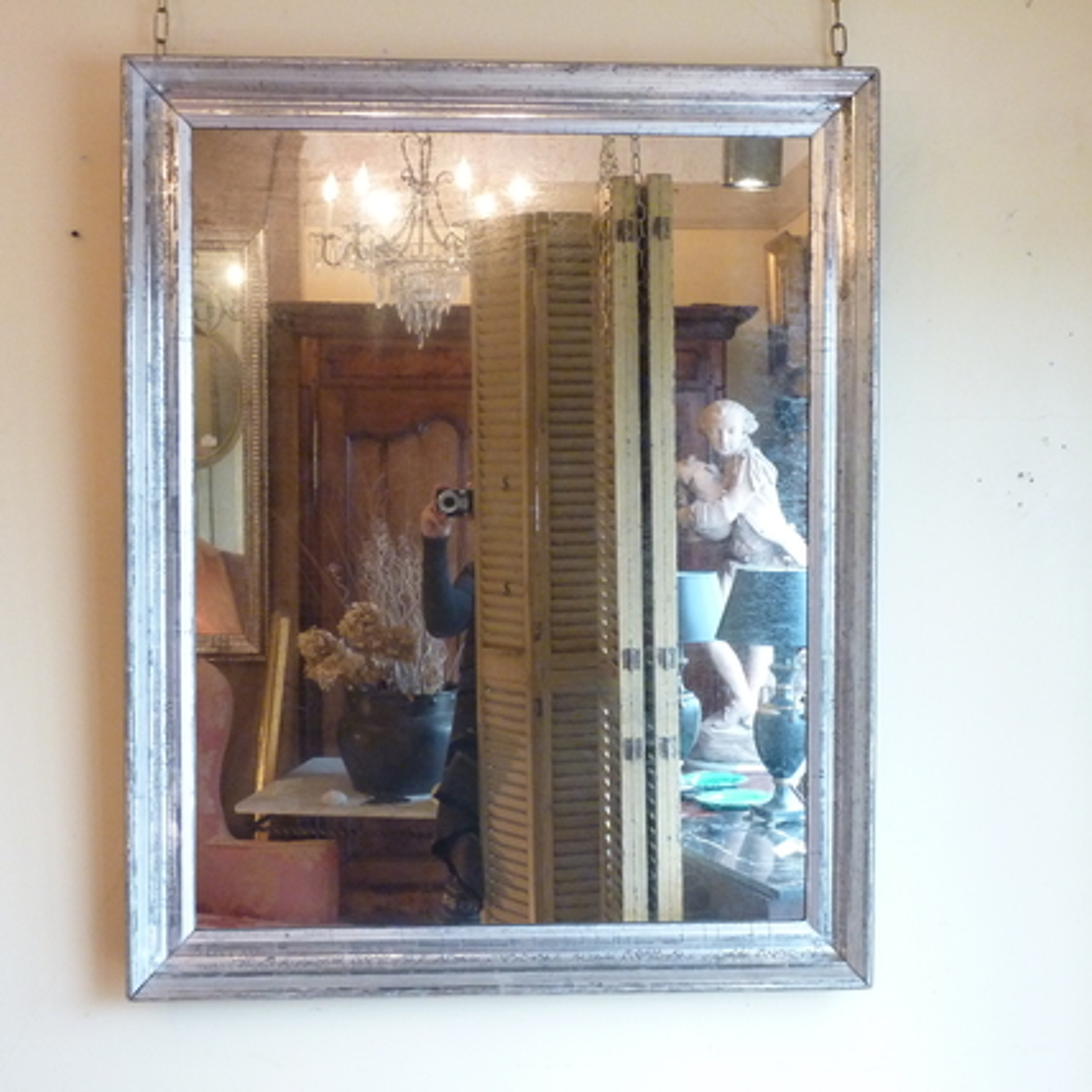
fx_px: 1856
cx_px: 569
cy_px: 569
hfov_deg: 32.8
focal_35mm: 52
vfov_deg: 32.8
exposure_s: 1/25
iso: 400
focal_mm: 6.9
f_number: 3.7
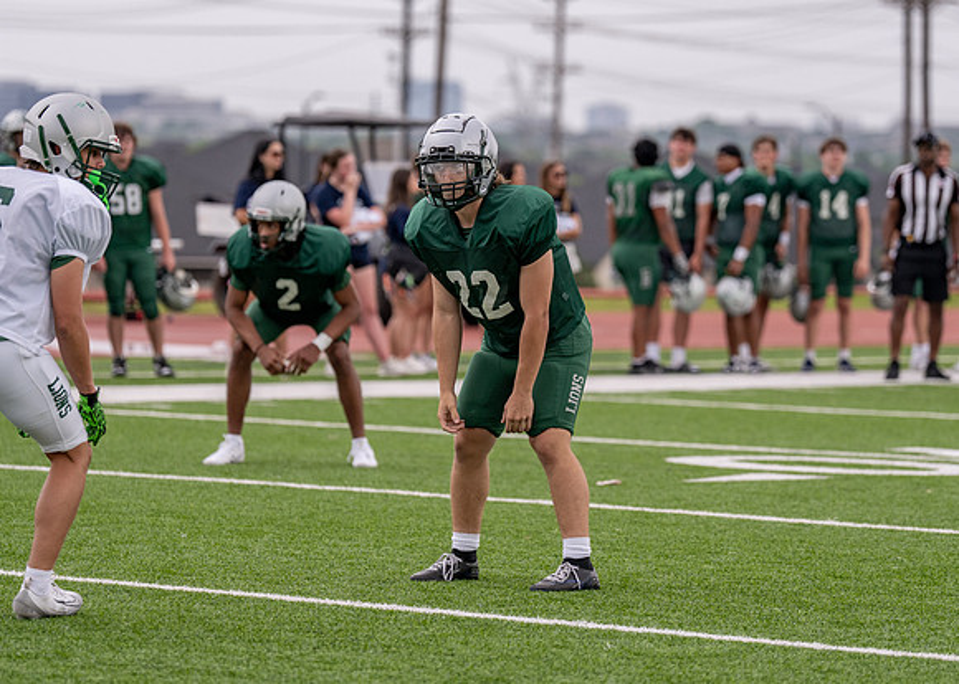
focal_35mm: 186
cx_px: 527
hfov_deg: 10.8
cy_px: 314
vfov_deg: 7.7
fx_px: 5076
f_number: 2.8
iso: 320
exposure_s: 1/3200
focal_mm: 140
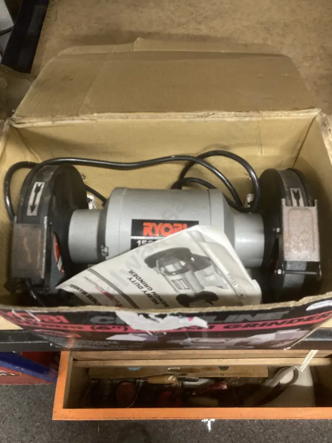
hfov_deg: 49.7
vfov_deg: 63.4
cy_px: 222
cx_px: 166
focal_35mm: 28
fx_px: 358
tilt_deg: -61.3
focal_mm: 3.99
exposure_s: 1/50
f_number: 1.8
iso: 320
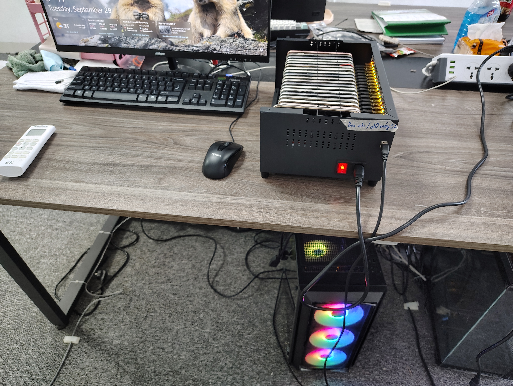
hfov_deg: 71.5
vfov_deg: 56.9
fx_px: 356
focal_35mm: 24
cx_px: 256
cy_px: 193
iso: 1281
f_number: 1.8
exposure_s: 1/50
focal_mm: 5.56
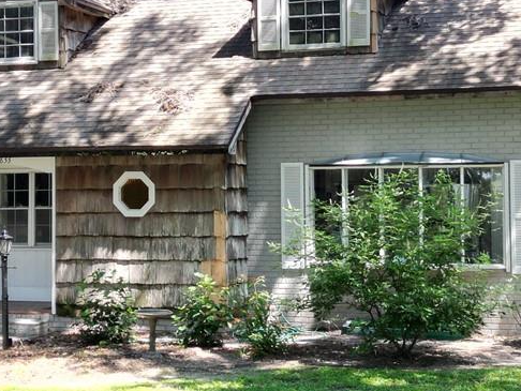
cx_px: 229
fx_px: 1190
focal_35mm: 79
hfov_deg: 24.7
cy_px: 159
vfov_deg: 18.7
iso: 100
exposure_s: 1/640
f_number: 1.7
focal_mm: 6.72
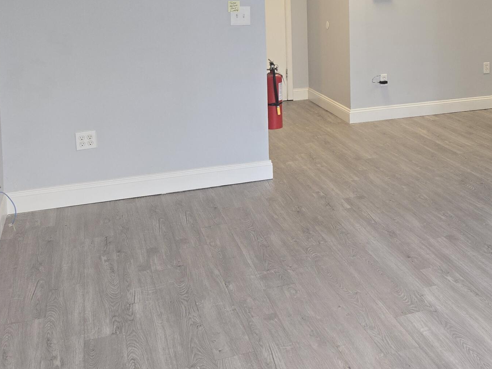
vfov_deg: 27.5
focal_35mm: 51
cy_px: 35
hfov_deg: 35.6
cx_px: 430
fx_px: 725
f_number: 1.8
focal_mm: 5.4
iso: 50
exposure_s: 1/60
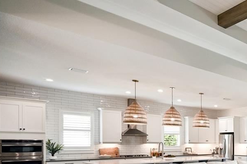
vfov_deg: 38.4
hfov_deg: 41.6
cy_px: 146
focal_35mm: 32
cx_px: 291
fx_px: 220
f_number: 8
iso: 800
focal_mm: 12
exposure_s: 1/8
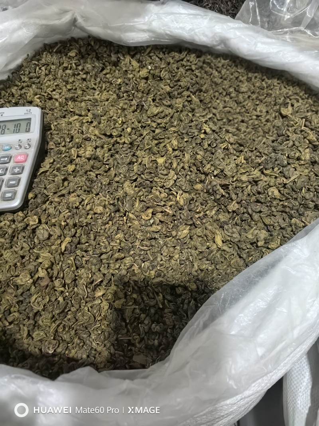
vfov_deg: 65.3
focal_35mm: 27
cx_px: 160
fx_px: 332
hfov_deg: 51.3
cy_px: 213
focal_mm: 5.75
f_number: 2
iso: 1250
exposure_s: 1/50
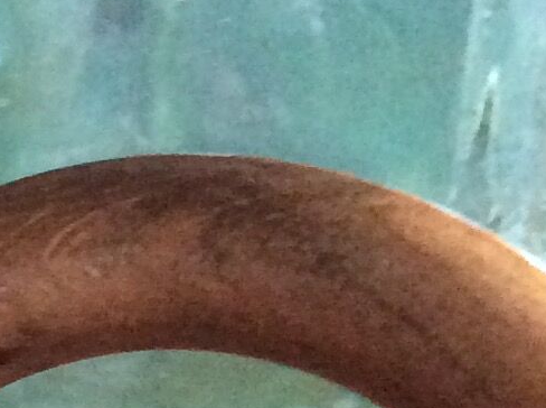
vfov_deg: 8.6
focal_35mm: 170
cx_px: -540
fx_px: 2676
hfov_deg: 10.7
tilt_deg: -15.4
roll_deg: +0.3
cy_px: 521
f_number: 2.4
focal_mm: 3.3
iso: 400
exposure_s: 1/17
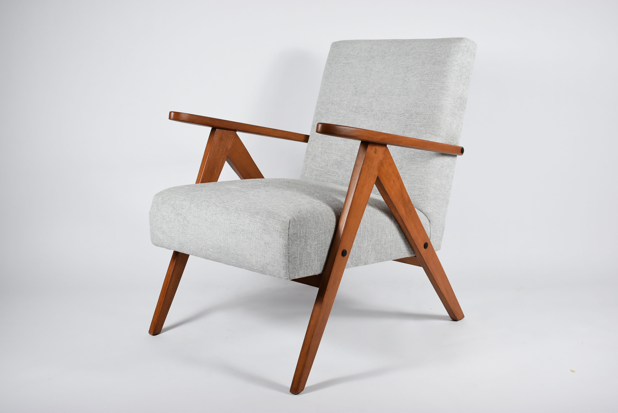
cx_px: 309
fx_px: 747
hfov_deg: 44.9
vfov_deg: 30.9
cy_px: 206
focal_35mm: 44
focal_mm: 29
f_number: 5
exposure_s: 1/125
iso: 800
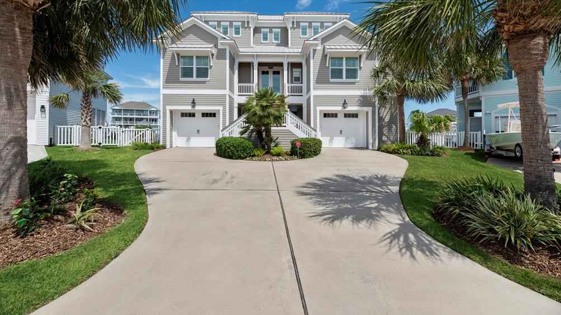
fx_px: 223
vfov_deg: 69.8
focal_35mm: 15
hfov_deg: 103.0
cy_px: 126
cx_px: 277
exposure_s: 1/400
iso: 100
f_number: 8
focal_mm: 14
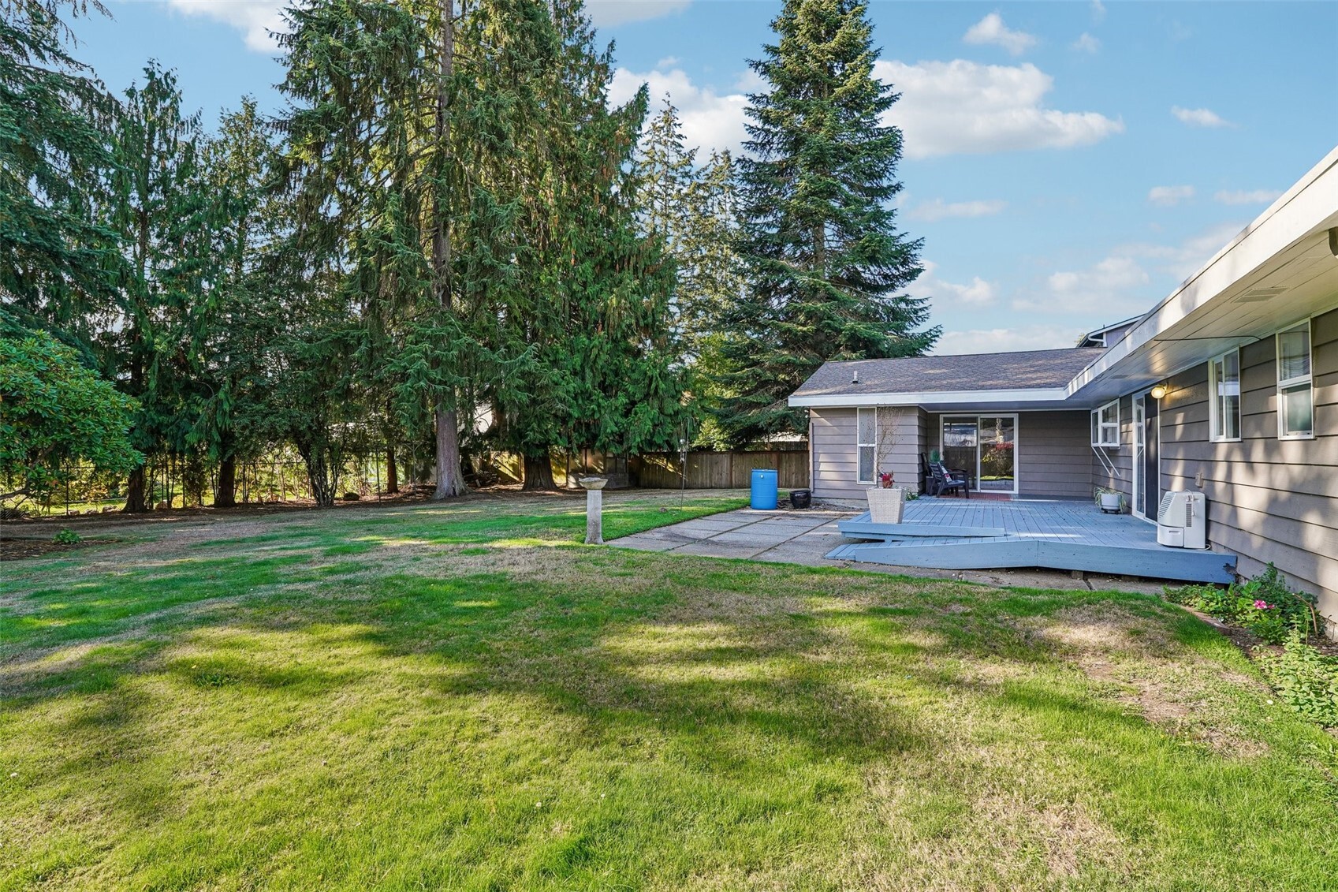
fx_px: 557
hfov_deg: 100.4
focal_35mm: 15
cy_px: 446
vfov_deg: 77.3
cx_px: 669
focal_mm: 10
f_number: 4.5
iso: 100
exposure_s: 1/100
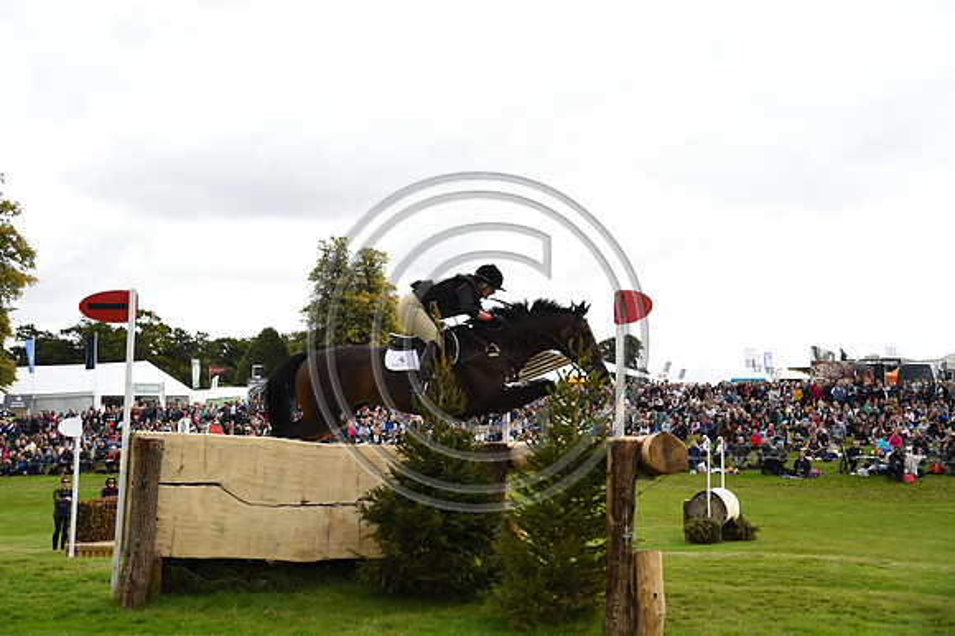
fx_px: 1273
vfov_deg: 28.0
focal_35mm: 48
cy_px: 318
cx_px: 478
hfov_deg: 41.1
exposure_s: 1/1250
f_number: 4.2
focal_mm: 48
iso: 500
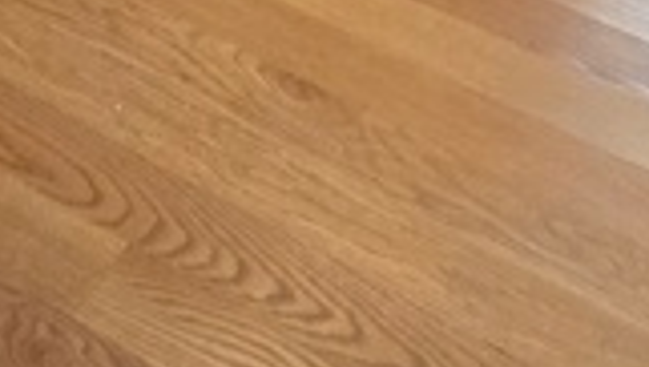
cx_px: 371
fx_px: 1637
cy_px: -1041
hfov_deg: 22.4
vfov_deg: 8.2
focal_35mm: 95
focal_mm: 2.2
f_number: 2.2
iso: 200
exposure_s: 1/120
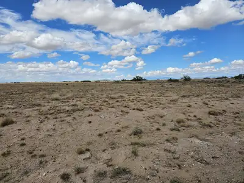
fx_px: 162
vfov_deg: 58.9
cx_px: 122
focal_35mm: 23
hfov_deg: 73.9
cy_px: 92
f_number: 1.7
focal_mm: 6.3
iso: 12
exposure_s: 1/1728
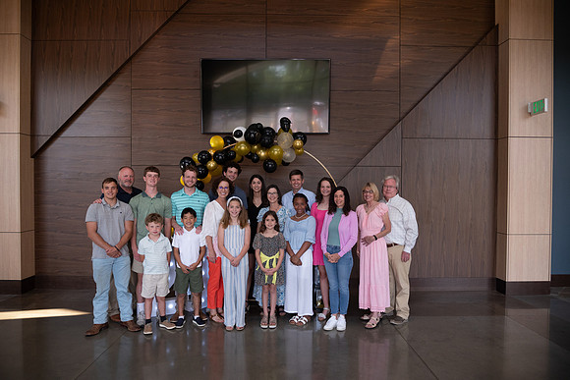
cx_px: 285
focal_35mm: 24
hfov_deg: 73.7
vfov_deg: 53.2
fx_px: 380
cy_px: 190
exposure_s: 1/200
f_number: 4
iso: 1250
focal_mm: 24
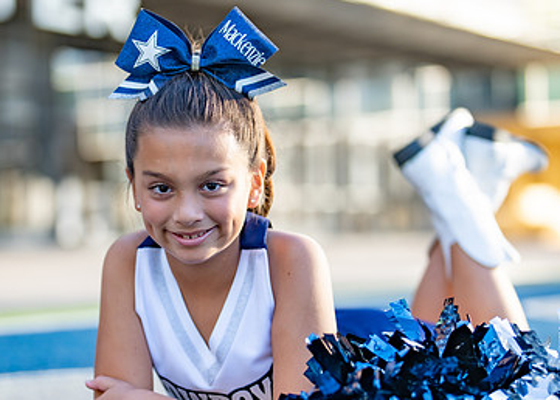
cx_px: 245
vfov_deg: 15.5
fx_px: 1463
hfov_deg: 21.7
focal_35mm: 92
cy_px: 264
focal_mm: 50
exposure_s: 1/1600
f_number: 1.2
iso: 100
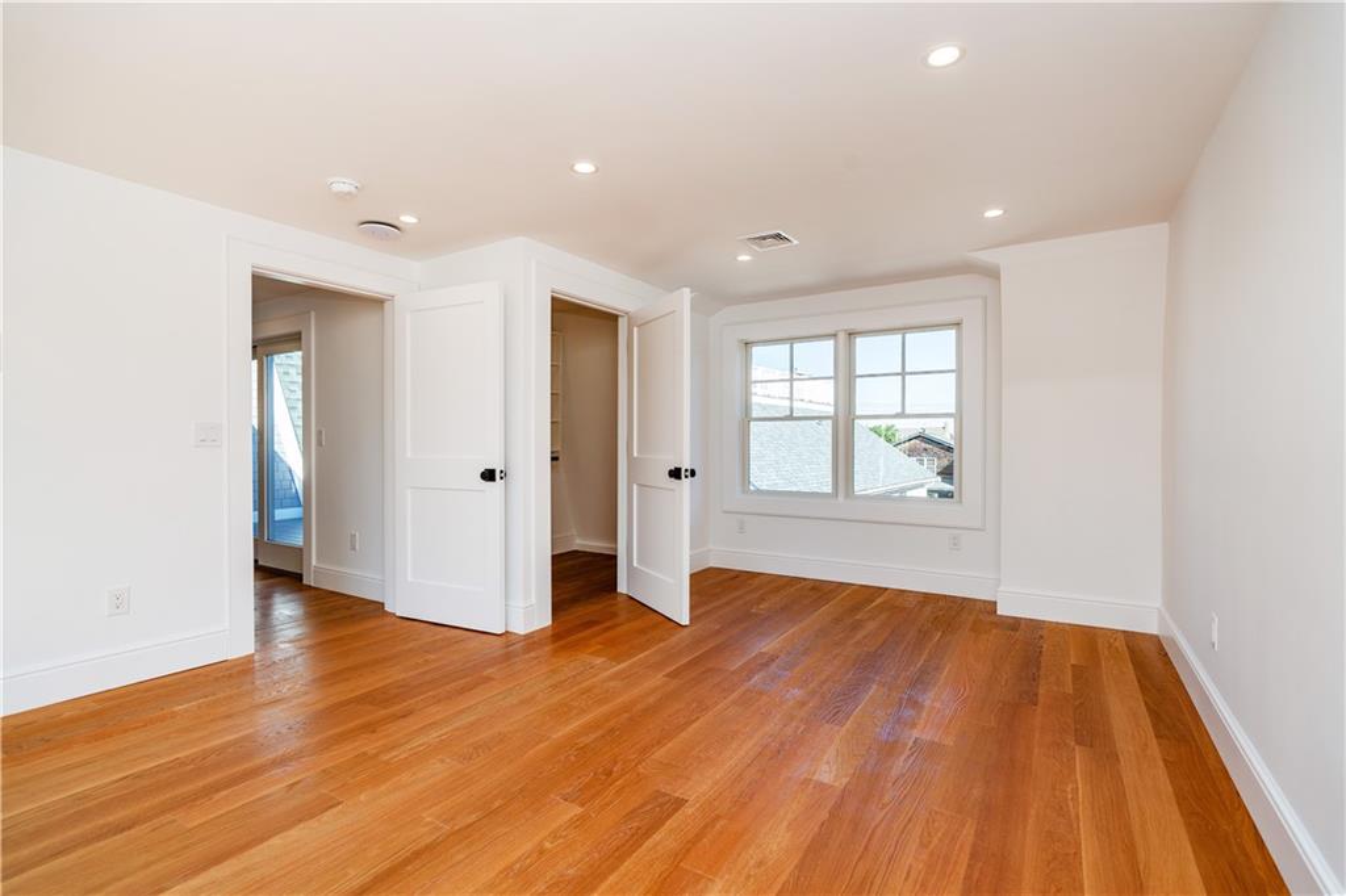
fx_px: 598
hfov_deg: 96.8
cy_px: 448
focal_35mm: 16
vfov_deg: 73.7
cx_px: 673
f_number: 6.3
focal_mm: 16
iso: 100
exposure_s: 1/80
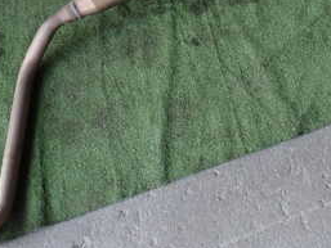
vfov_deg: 20.0
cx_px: 307
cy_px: -35
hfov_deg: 26.7
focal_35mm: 70
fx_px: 670
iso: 100
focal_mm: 5.4
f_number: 2.3
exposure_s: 1/100
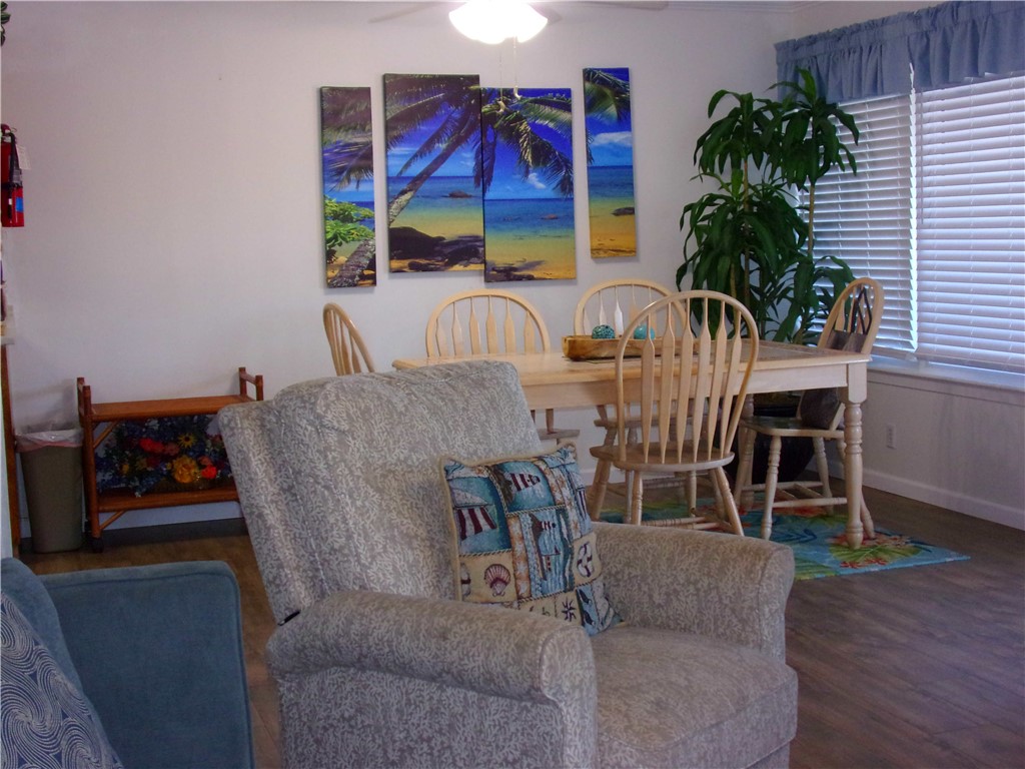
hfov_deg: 41.2
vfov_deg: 31.5
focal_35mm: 46
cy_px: 384
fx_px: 1362
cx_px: 512
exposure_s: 1/34
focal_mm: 8.3
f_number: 4.1
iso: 200
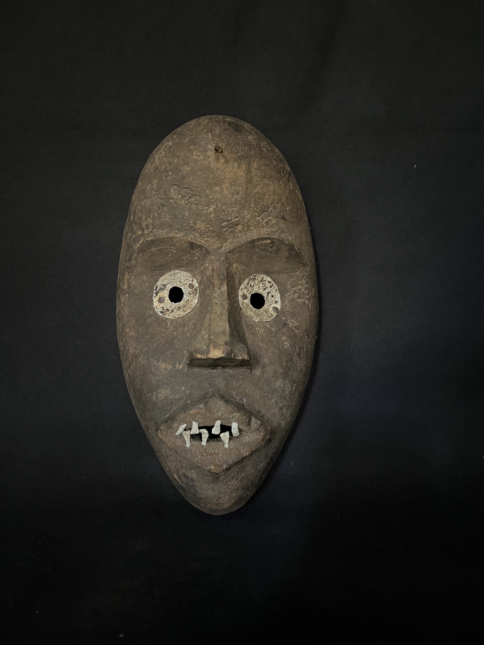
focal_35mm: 26
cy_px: 322
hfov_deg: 53.1
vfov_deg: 67.3
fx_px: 485
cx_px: 242
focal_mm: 5.1
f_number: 1.6
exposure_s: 1/30
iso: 800
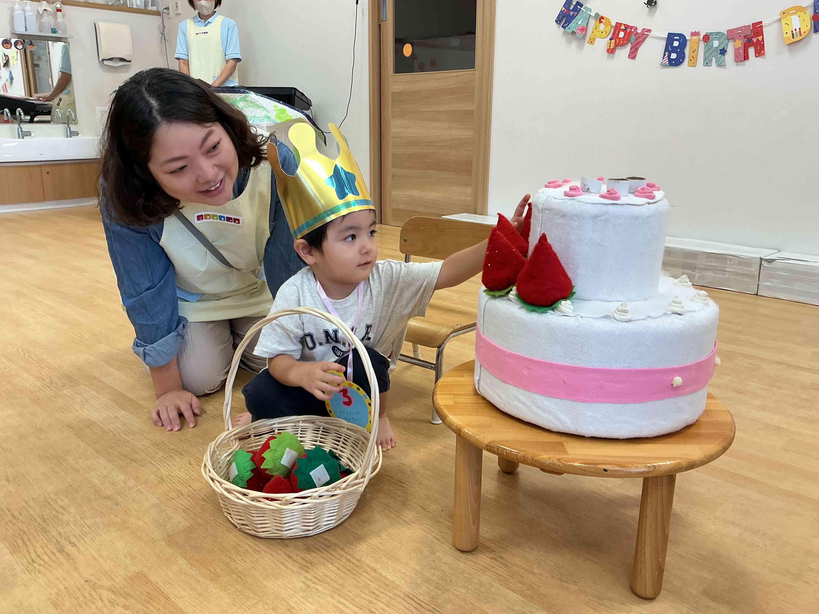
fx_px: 686
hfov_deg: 61.7
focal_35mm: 29
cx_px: 410
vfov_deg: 48.2
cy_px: 307
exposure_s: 1/120
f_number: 1.8
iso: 64
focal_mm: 3
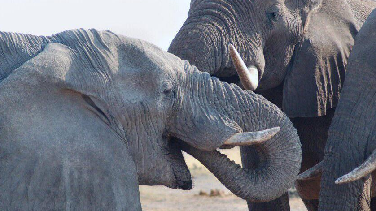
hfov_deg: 8.8
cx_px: 177
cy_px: 129
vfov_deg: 5.0
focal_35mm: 245
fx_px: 2438
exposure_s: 1/400
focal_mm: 145
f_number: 4.5
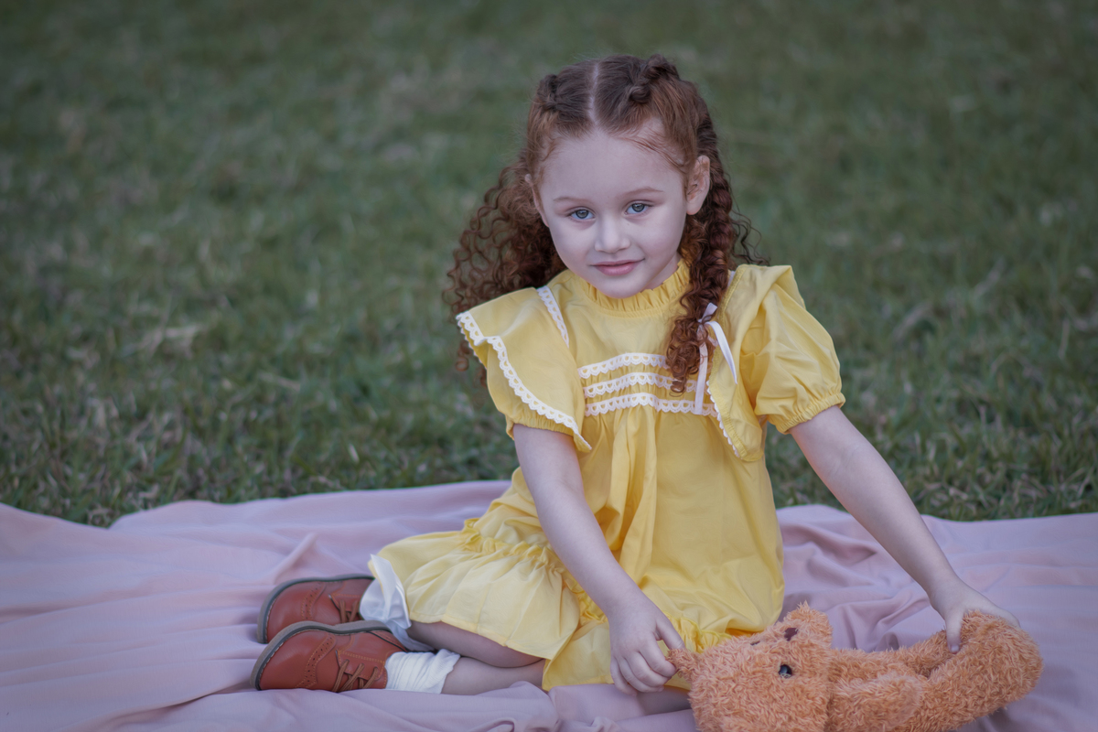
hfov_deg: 16.1
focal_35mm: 127
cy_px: 366
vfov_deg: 10.8
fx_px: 3873
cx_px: 549
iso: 160
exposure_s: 1/640
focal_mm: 85
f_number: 2
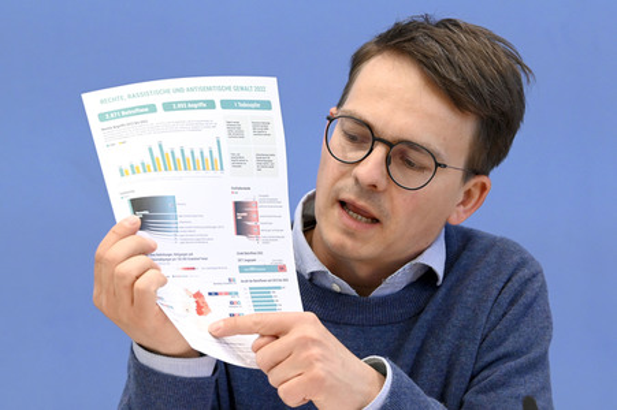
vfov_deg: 12.2
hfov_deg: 18.3
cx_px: 308
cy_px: 205
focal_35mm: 112
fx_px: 1918
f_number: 6.3
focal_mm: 112
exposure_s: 1/500
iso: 4000
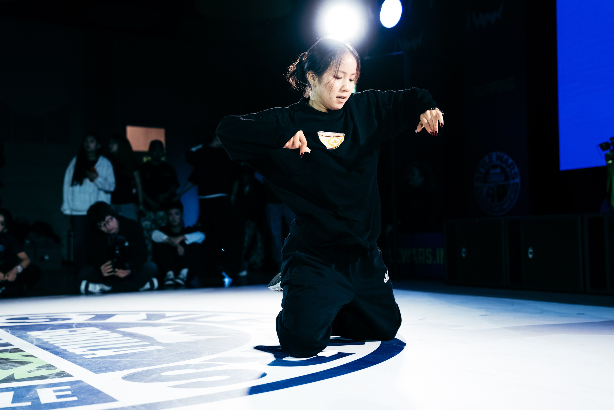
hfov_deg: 42.7
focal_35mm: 46
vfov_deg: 29.2
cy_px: 205
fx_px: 785
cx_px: 307
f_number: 2.8
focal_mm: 46
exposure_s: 1/800
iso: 3200
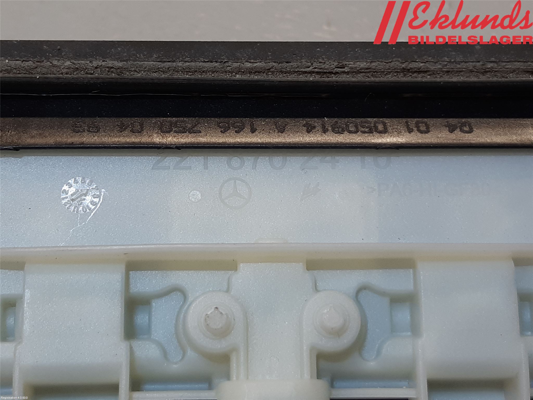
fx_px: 400
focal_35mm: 26
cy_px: 200
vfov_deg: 53.1
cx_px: 266
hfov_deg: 67.3
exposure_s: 1/100
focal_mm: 3.93
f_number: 1.7
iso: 50
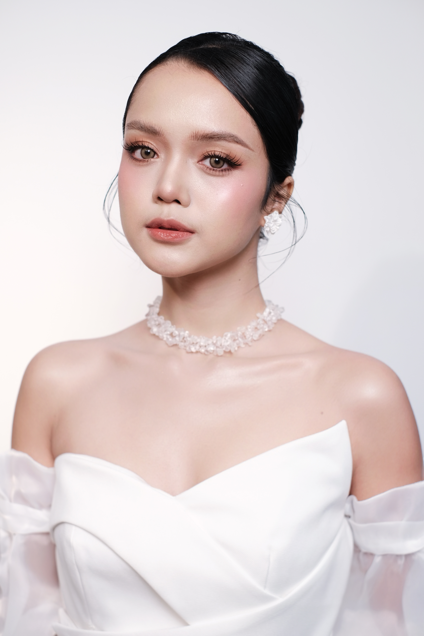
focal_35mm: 53
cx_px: 212
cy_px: 318
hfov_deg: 25.5
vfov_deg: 37.5
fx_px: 936
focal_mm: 35
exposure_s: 1/60
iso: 160
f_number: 2.8
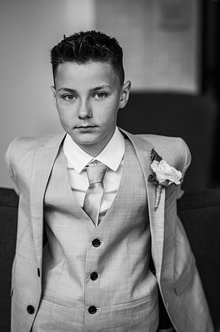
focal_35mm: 85
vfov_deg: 23.9
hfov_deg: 16.0
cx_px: 110
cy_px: 166
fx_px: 781
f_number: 2.5
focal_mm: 85
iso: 200
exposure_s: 1/200
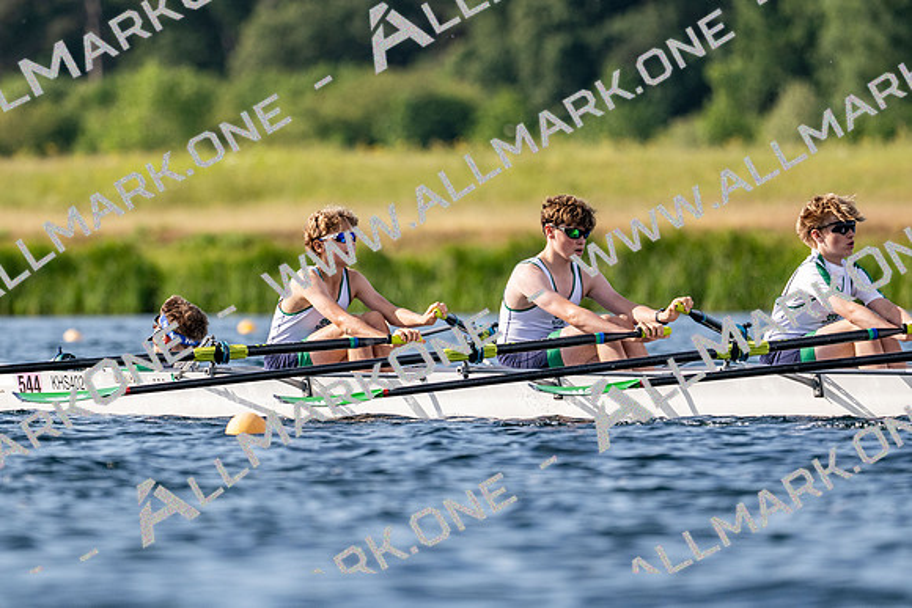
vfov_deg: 2.3
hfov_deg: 3.4
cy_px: 304
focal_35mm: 600
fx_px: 15211
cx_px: 456
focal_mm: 400
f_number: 4.5
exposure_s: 1/2500
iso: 320
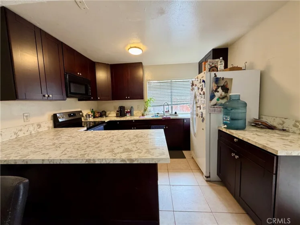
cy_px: 112
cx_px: 150
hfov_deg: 102.1
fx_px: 121
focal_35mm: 14
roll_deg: +2.6
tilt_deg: -7.1
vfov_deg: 85.7
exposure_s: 1/60
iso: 250
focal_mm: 2.22
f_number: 2.2
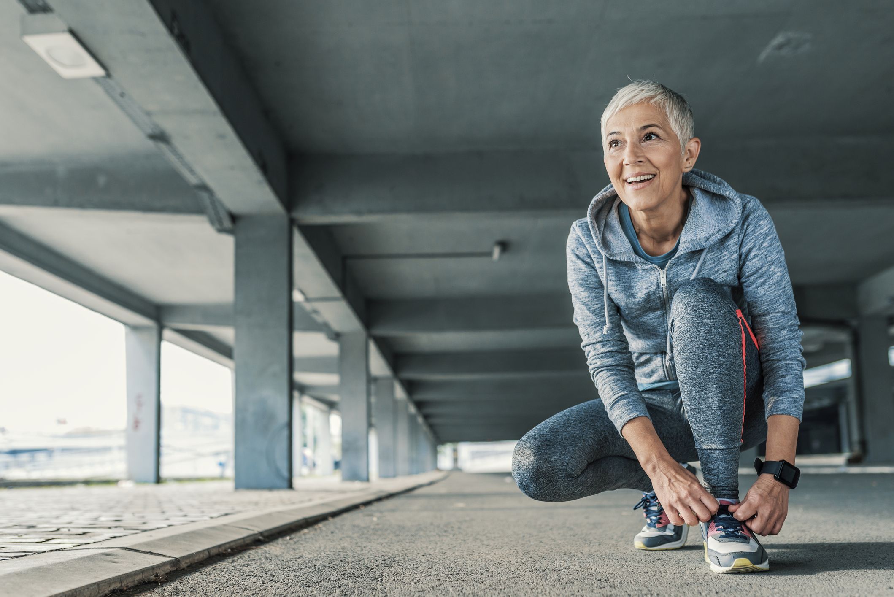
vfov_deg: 37.9
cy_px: 298
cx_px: 447
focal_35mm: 35
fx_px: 870
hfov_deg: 54.4
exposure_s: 1/160
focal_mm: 35
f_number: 2.8
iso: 400
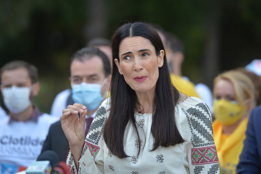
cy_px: 87
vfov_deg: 6.9
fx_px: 1450
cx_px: 130
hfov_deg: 10.3
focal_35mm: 200
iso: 400
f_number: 2.8
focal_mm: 200
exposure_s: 1/640
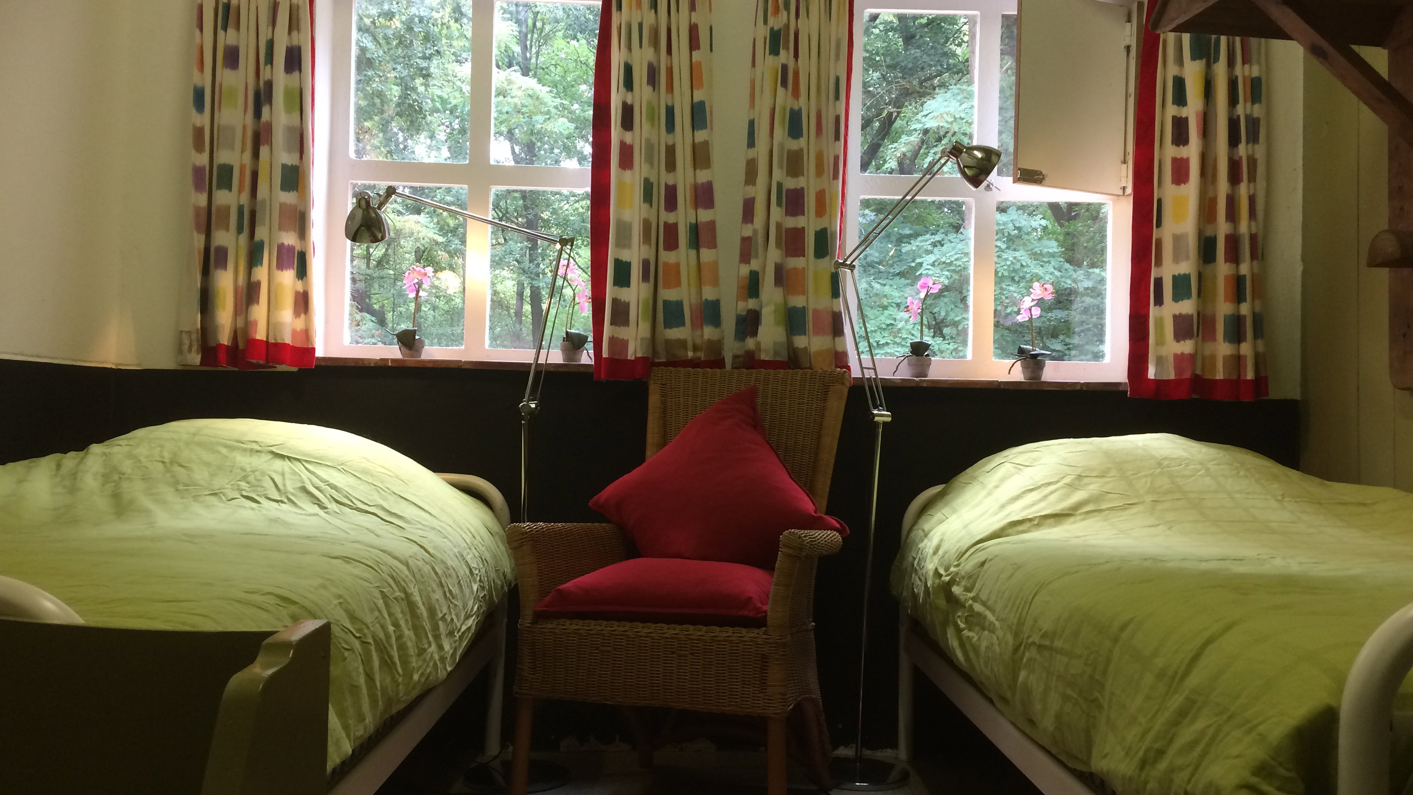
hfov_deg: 61.0
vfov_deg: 36.7
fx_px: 1199
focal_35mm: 32
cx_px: 712
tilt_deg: -0.5
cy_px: 392
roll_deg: -1.6
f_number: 2.2
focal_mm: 4.15
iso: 125
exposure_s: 1/33
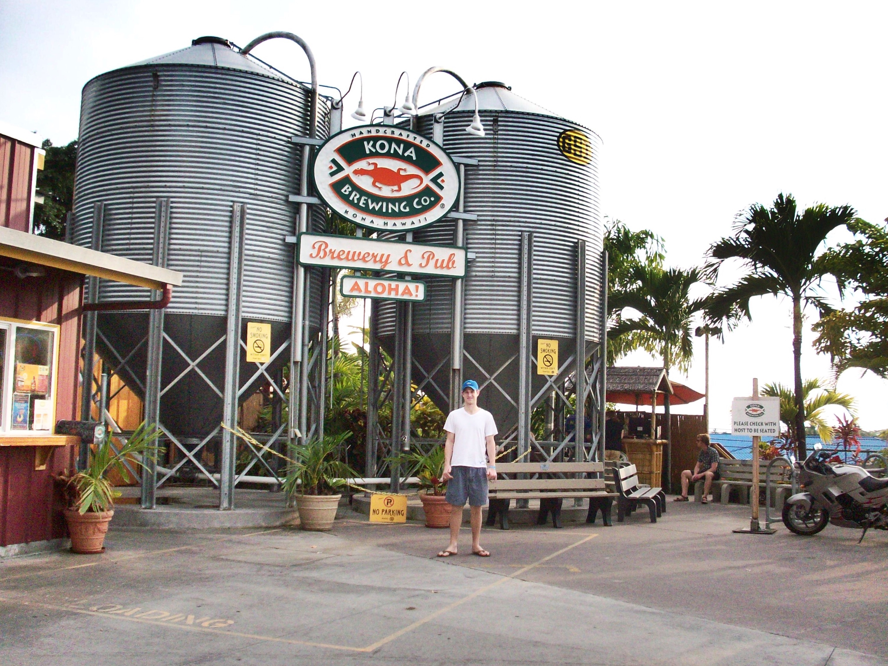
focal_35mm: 37
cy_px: 333
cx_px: 444
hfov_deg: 50.1
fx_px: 949
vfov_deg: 38.7
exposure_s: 1/1151
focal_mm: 6.2
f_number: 2.8
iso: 200
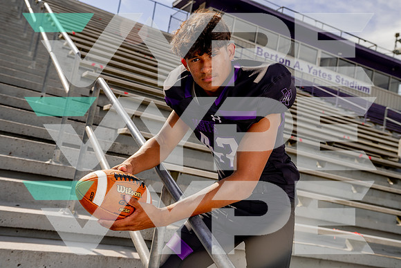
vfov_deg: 32.6
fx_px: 457
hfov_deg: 47.4
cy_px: 134
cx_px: 200
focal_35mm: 41
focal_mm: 41
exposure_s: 1/250
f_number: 5.6
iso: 100
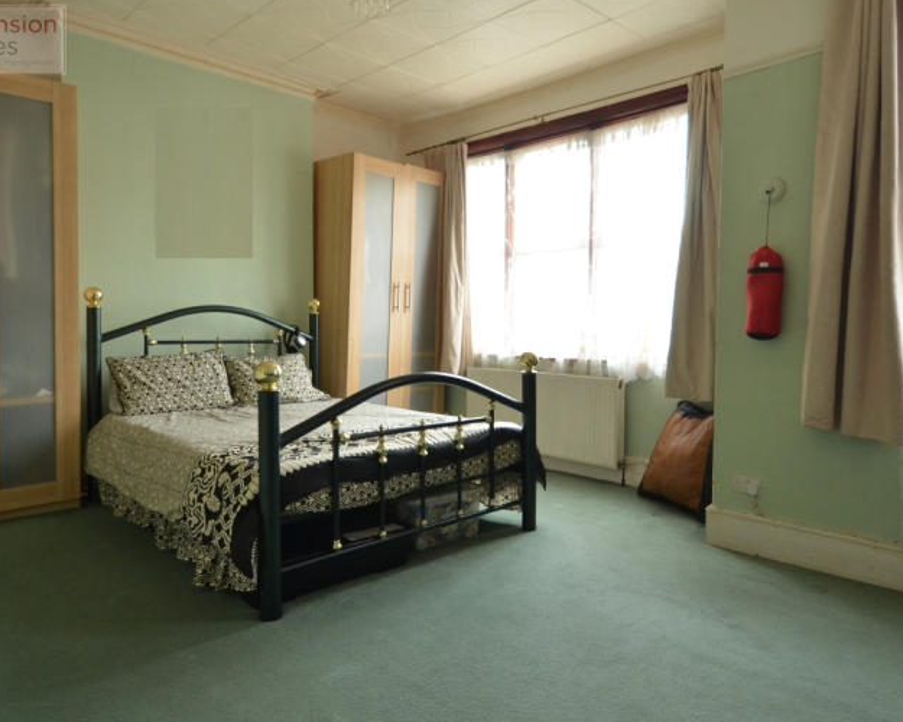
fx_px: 615
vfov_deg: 60.9
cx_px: 481
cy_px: 368
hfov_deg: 72.5
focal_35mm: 23
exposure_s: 1/30
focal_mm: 10
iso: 720
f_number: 3.5
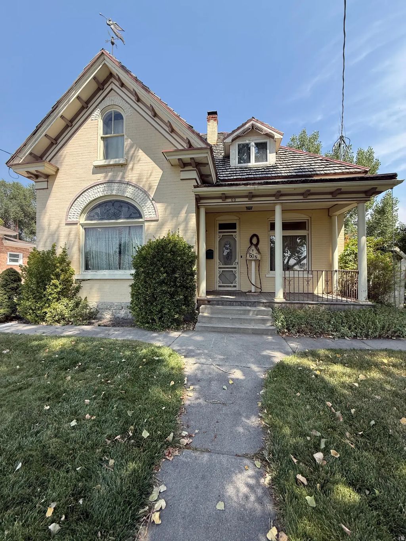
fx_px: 219
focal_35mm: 14
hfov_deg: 85.7
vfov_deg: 102.1
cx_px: 203
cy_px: 270
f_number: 2.2
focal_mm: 2.22
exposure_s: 1/631
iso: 50
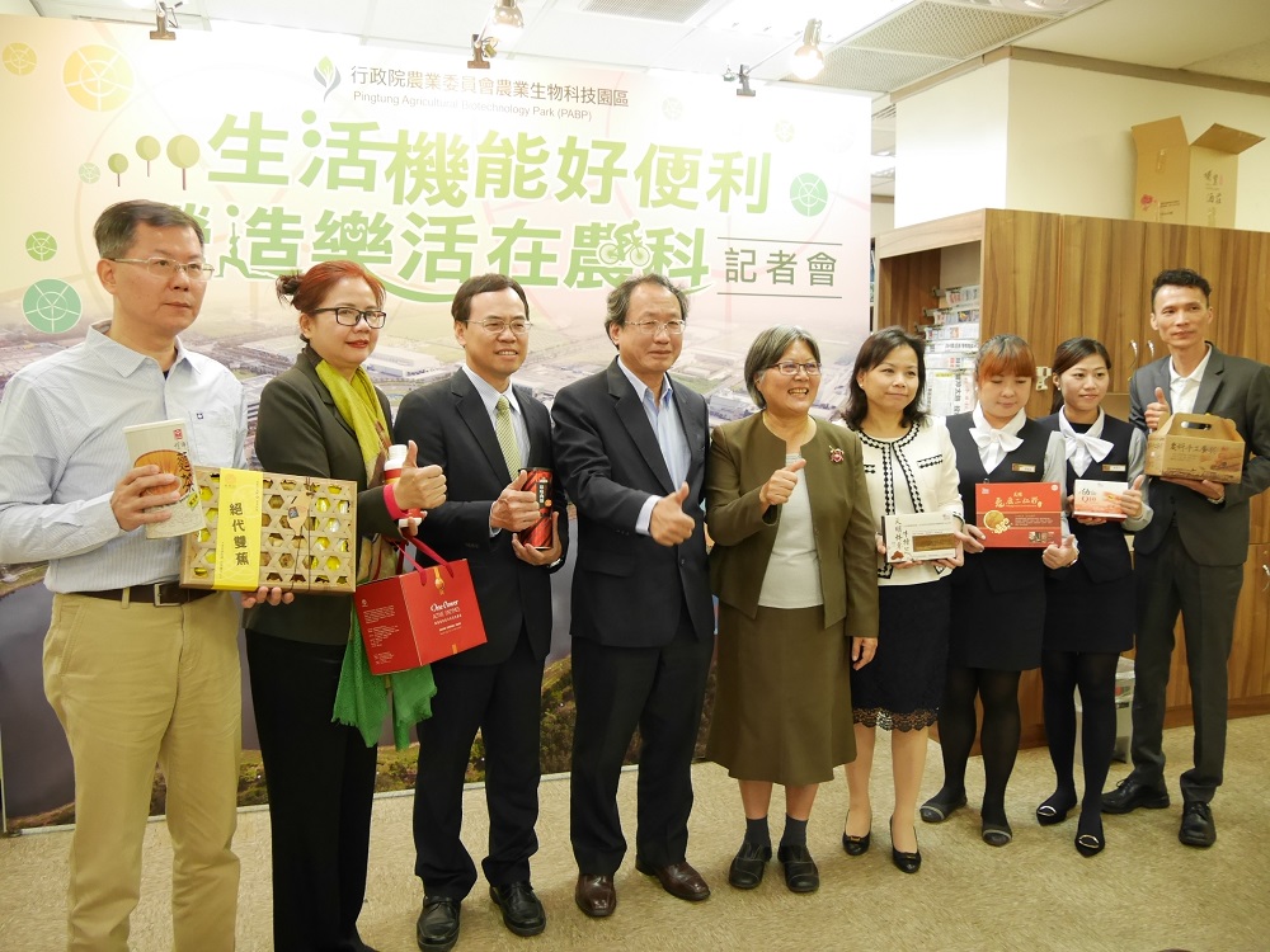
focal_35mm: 28
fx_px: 1027
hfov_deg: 63.4
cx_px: 635
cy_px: 476
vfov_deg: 49.7
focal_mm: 14
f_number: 3.5
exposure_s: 1/60
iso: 1600
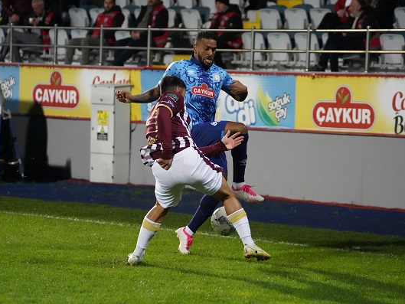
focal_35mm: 206
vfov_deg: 7.2
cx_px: 199
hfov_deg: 9.6
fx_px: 2411
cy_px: 152
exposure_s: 1/1250
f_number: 5.6
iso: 12800
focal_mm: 189
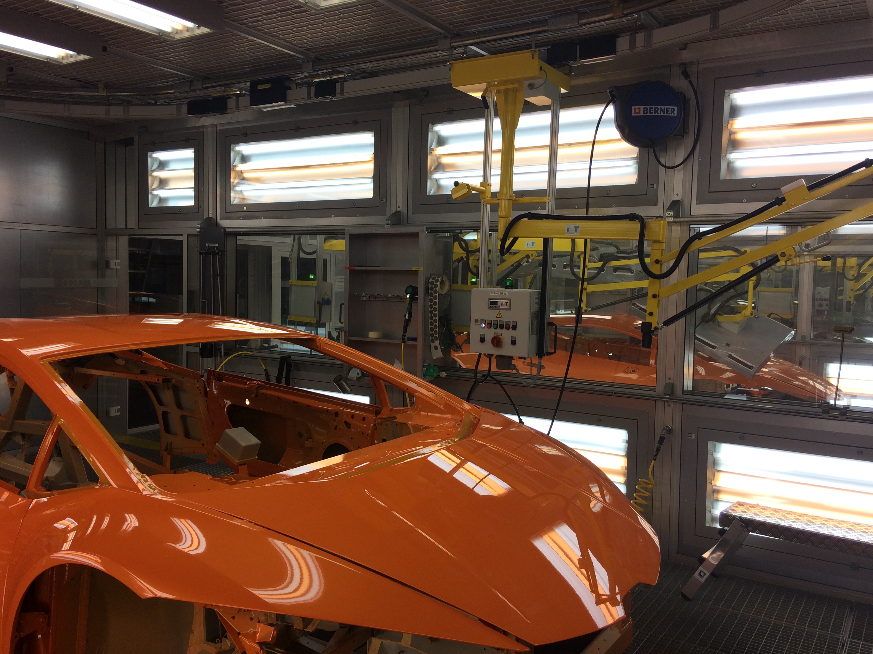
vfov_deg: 46.8
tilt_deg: -3.2
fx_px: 757
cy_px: 317
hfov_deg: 60.0
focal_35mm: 30
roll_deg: -0.2
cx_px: 427
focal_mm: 4.15
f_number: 2.2
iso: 32
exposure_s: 1/394
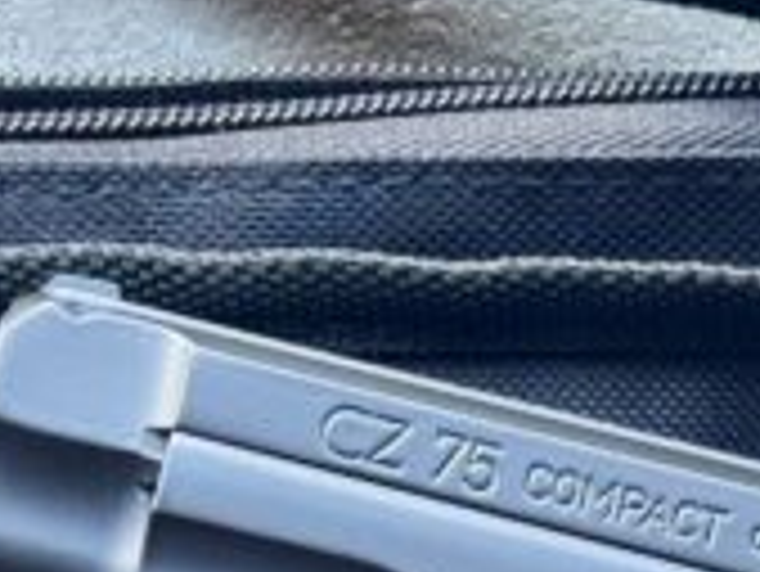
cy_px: 1135
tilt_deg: -84.8
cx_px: 306
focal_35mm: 291
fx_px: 6393
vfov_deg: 5.0
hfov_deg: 6.8
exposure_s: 1/69
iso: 100
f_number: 1.78
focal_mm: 6.76
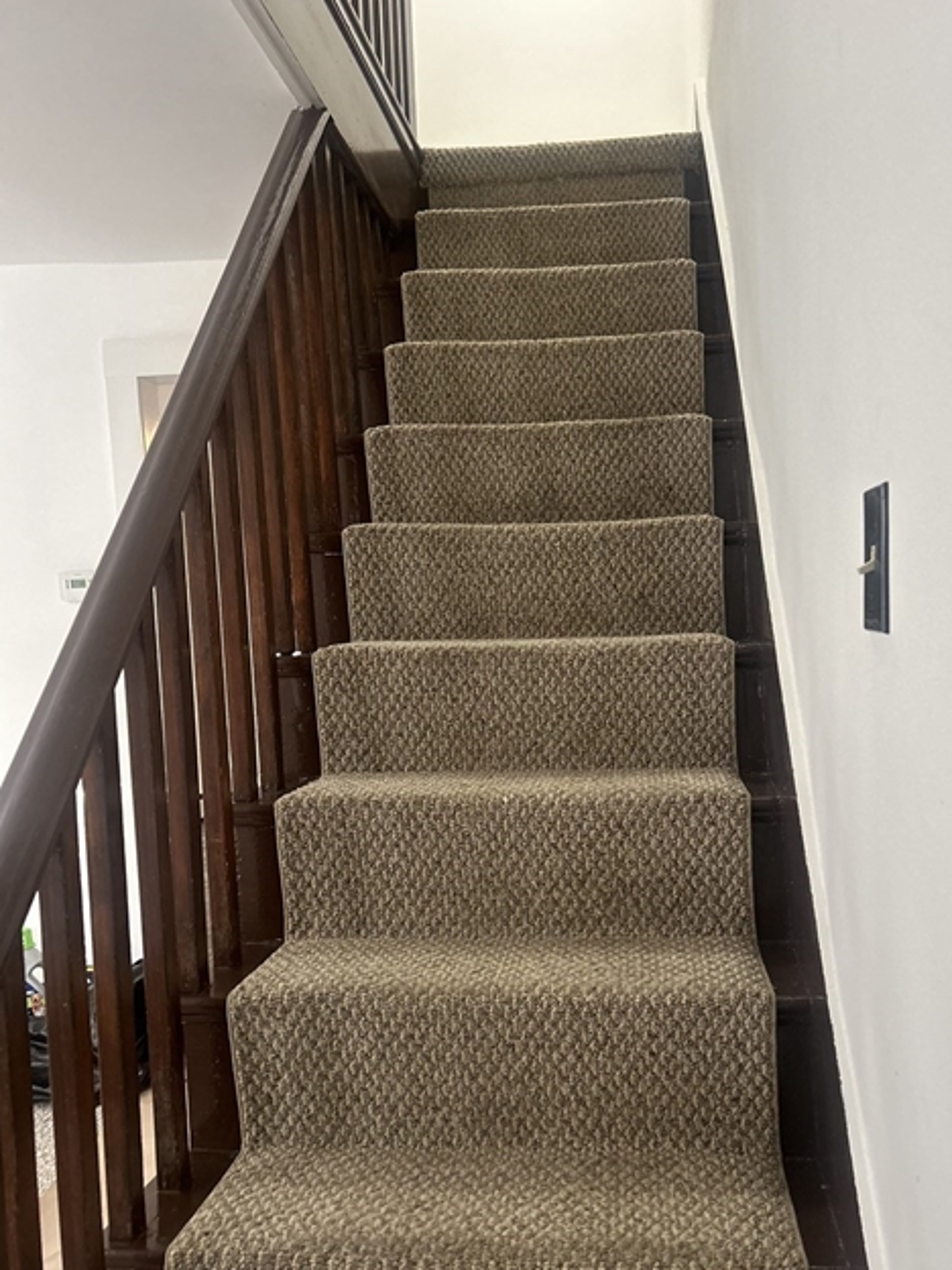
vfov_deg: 56.6
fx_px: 1173
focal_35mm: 32
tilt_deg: -4.2
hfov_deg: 43.9
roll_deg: +2.1
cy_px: 718
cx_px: 578
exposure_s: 1/60
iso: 200
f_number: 1.5
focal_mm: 5.7
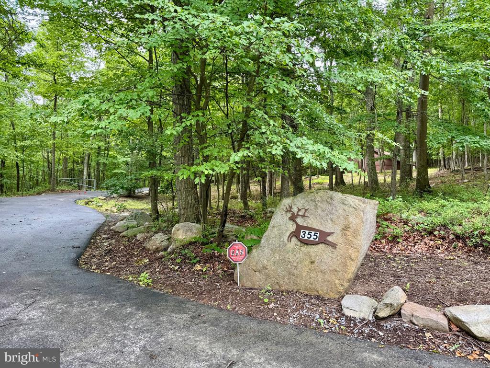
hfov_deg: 71.6
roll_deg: -3.1
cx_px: 245
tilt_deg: -1.2
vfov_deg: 56.8
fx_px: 340
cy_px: 184
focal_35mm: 24
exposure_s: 1/251
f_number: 1.78
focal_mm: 6.76
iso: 80
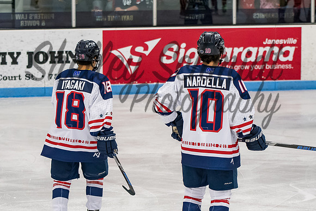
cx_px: 152
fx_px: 1761
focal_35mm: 201
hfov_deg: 10.3
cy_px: 111
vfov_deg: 6.9
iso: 2500
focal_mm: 90
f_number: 3.2
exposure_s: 1/800
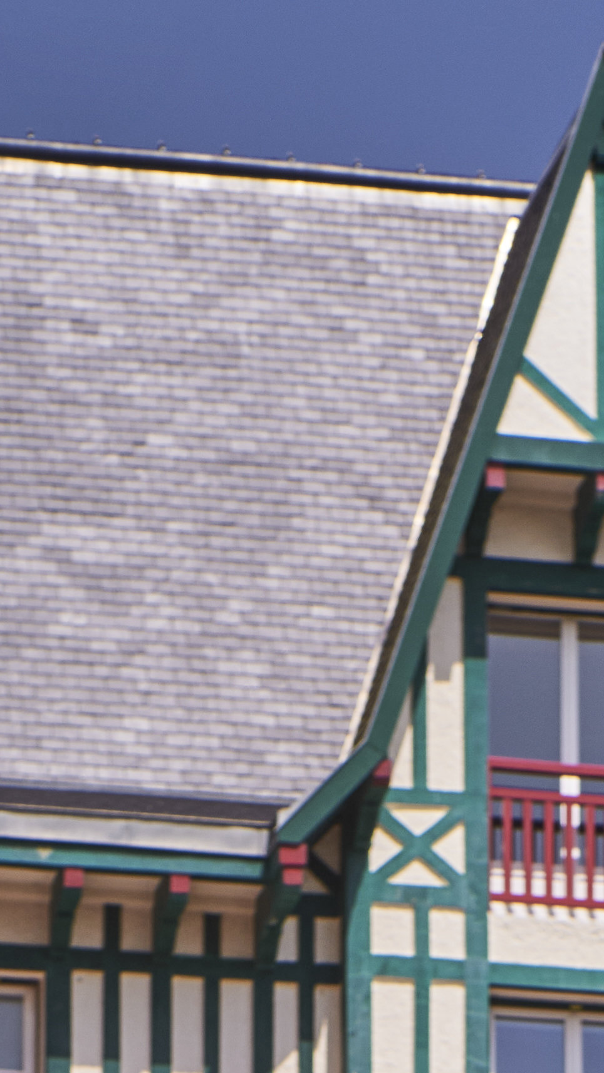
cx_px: 486
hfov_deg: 6.8
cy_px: 2414
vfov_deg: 10.6
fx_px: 5097
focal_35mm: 179
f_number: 11
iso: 100
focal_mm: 35
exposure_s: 1/320
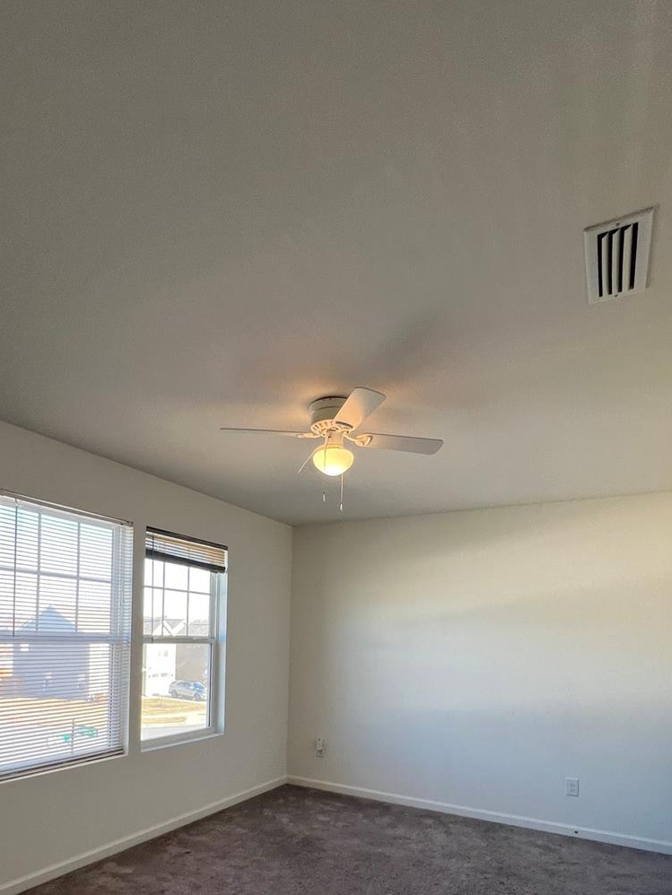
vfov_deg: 77.1
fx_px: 517
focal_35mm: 20
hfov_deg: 65.7
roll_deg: +0.0
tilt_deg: -3.0
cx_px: 286
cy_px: 645
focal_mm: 1.57
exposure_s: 1/120
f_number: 1.8
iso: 64
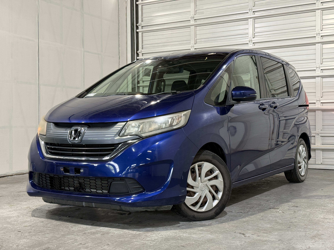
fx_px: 463
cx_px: 167
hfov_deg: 39.7
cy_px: 125
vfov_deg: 30.3
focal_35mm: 48
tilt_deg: -0.4
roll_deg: +0.1
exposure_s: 1/60
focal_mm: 6.76
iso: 160
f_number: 1.78
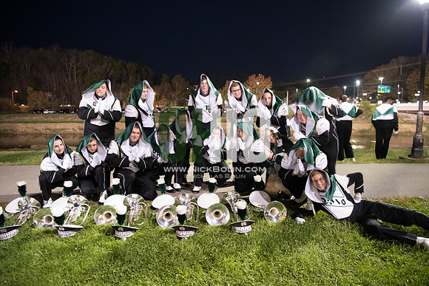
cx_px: 214
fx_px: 322
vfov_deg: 48.0
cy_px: 143
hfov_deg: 67.4
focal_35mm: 27
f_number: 3.2
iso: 4000
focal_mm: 27
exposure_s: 1/15
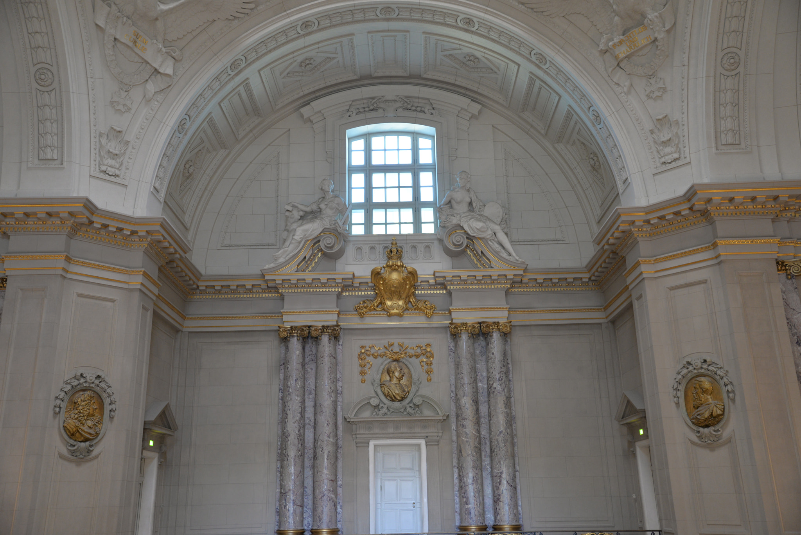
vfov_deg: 37.9
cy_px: 268
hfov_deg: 54.4
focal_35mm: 35
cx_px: 400
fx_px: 779
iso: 800
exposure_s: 1/30
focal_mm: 35
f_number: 4
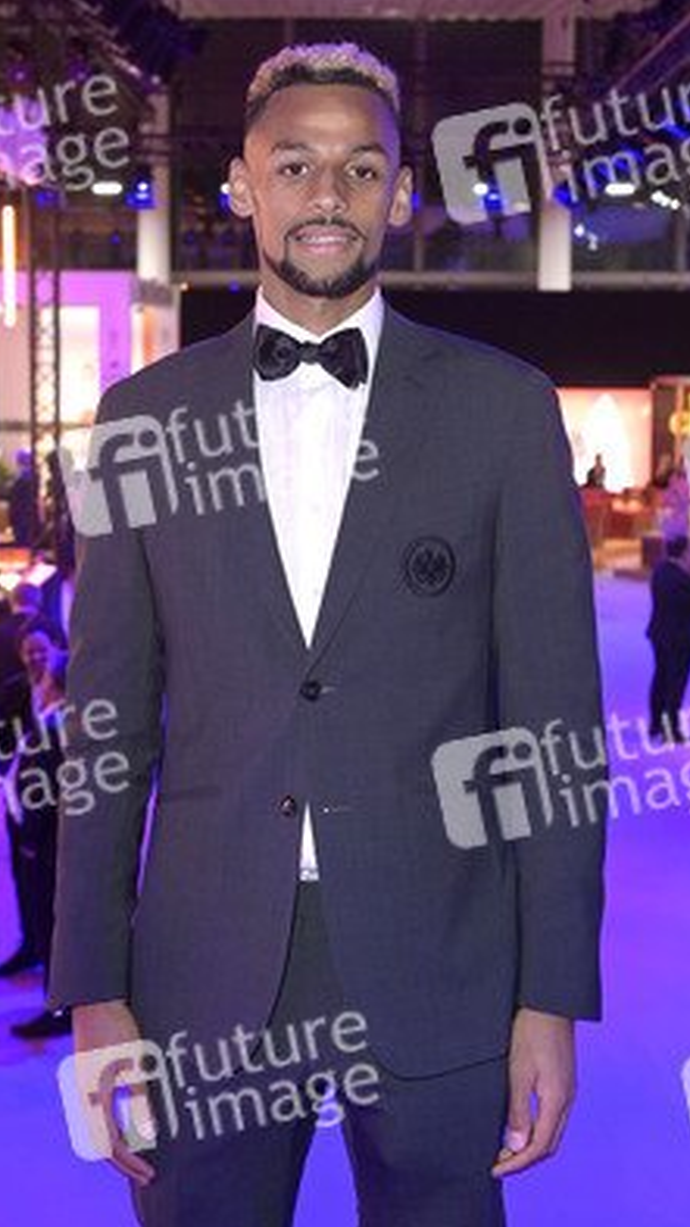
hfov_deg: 24.9
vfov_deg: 42.9
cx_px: 309
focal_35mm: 48
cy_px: 618
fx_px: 1562
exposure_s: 1/60
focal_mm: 45
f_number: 4.5
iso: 2500
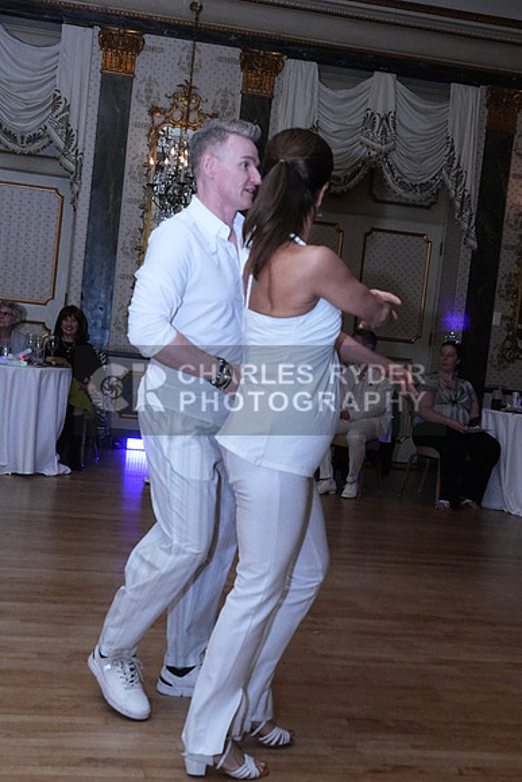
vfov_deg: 43.6
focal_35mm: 45
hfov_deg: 29.9
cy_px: 391
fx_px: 978
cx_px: 261
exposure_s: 1/200
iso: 5000
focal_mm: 30
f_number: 7.1
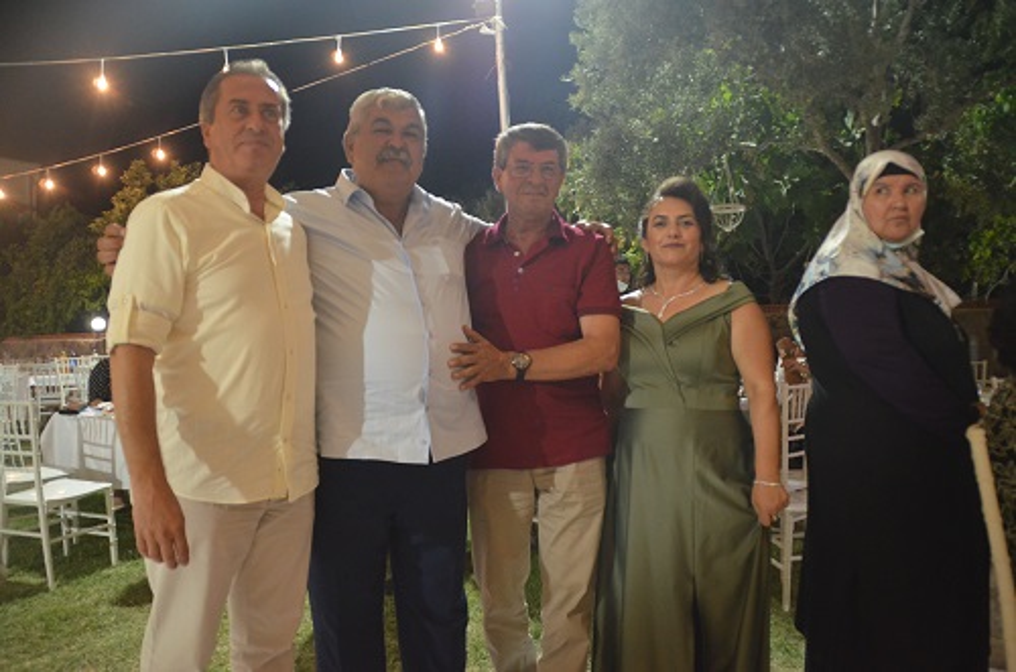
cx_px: 508
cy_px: 336
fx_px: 2872
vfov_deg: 13.4
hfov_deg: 20.1
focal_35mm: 102
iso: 2000
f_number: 5.3
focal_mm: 68
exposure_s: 1/60
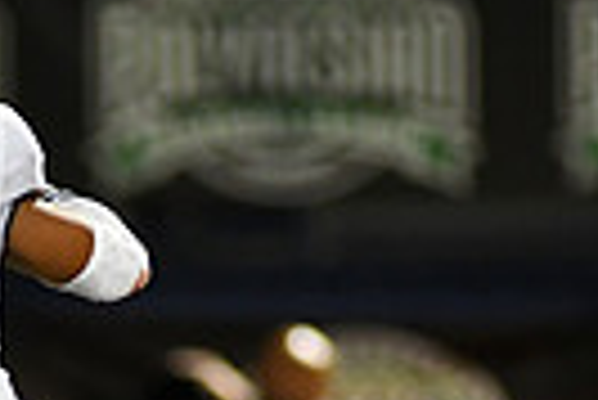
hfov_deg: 1.6
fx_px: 21718
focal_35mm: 1306
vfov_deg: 1.1
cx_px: -4
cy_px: 654
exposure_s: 1/1000
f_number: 2.8
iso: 2500
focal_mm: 300
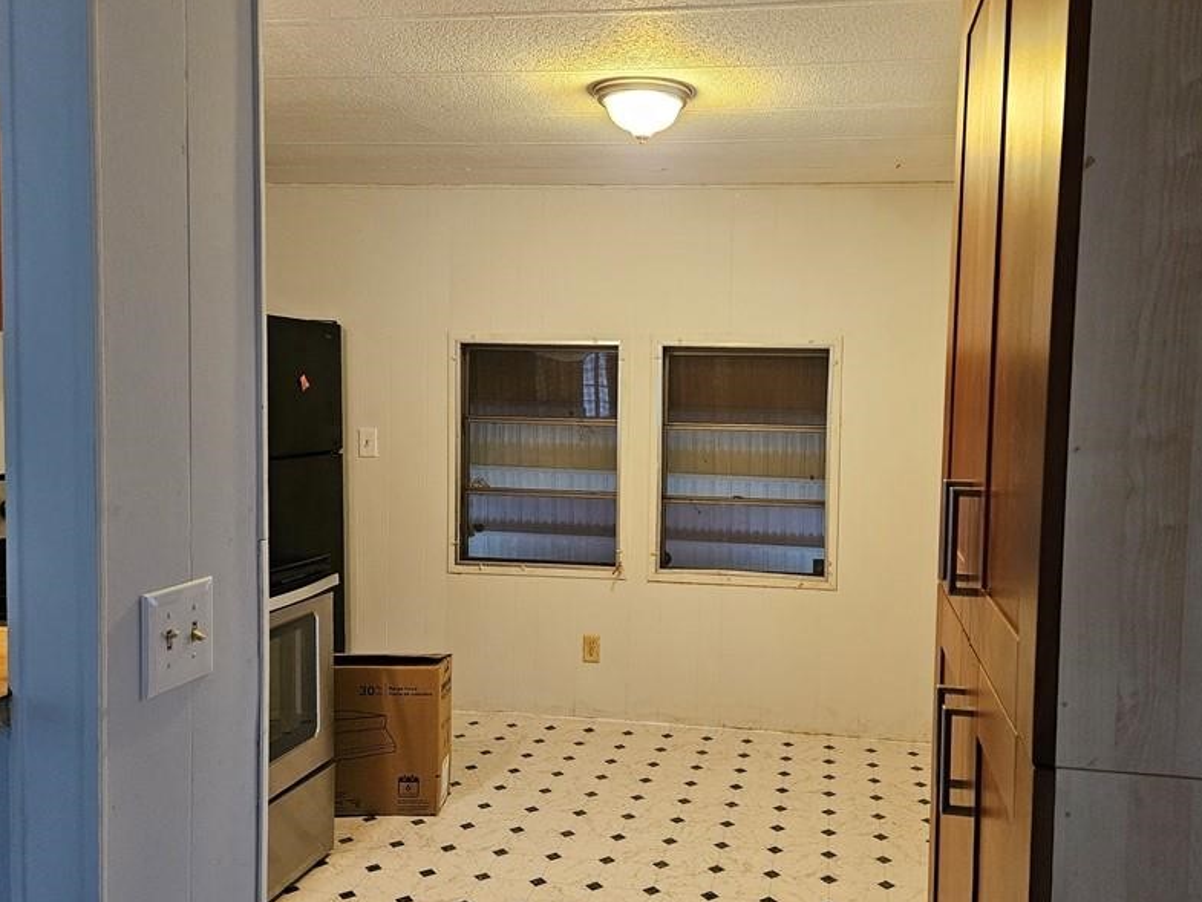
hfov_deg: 59.6
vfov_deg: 46.8
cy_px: 450
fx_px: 1042
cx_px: 698
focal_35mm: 30
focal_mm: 5.4
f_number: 1.8
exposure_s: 1/120
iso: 640
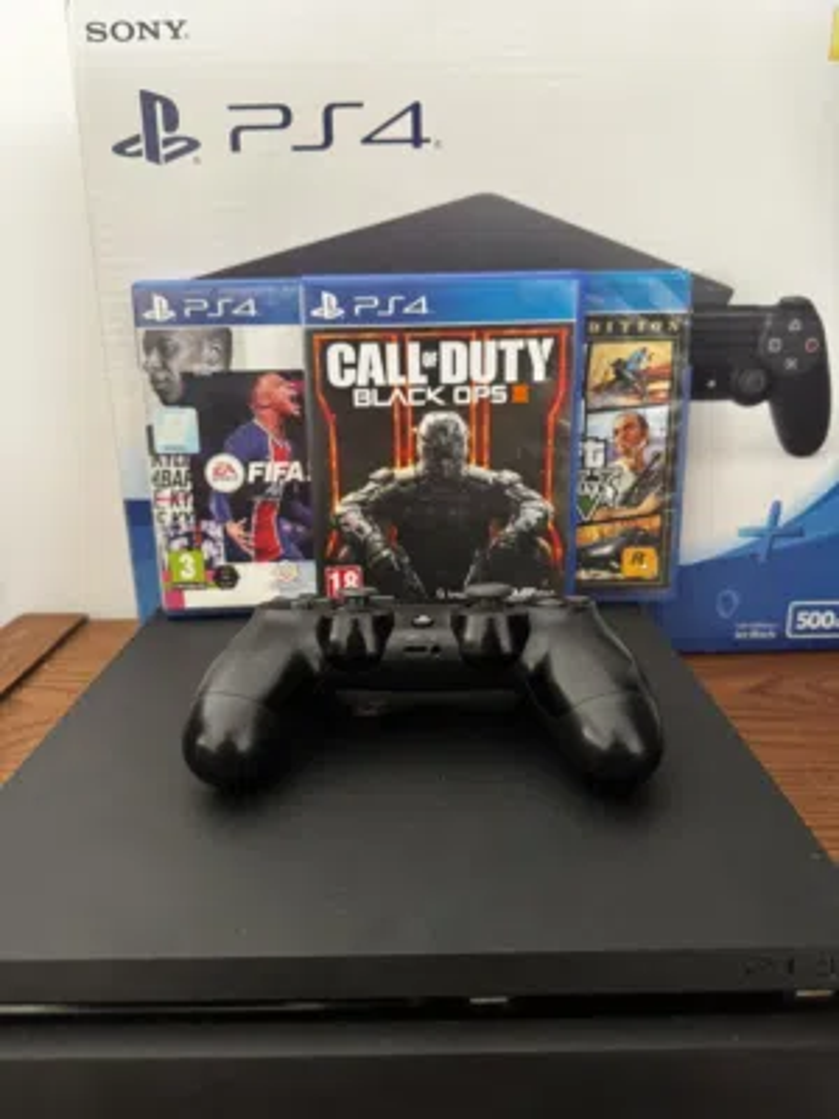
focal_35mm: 24
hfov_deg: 56.8
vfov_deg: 71.6
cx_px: 420
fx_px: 776
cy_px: 560
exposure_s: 1/58
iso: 800
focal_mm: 6.76
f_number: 1.78
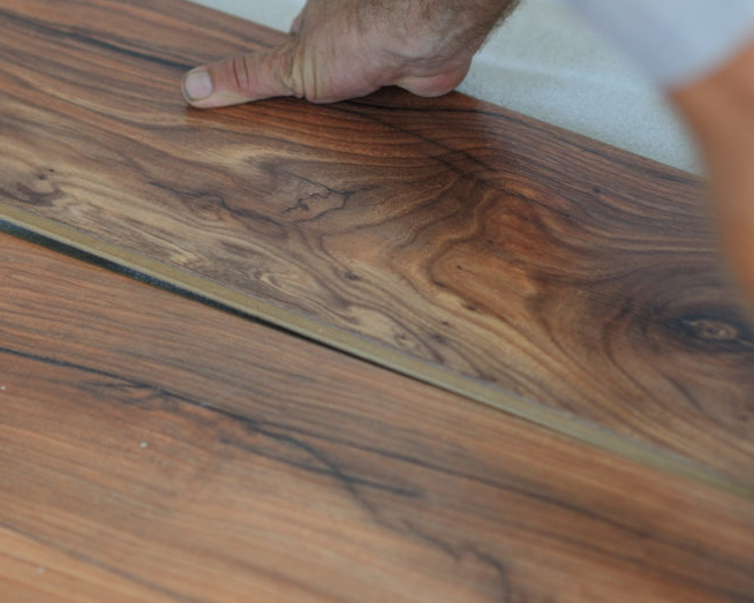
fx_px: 4083
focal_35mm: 183
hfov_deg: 10.5
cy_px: 294
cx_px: 214
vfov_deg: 8.4
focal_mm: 85
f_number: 2
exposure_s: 1/160
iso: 100
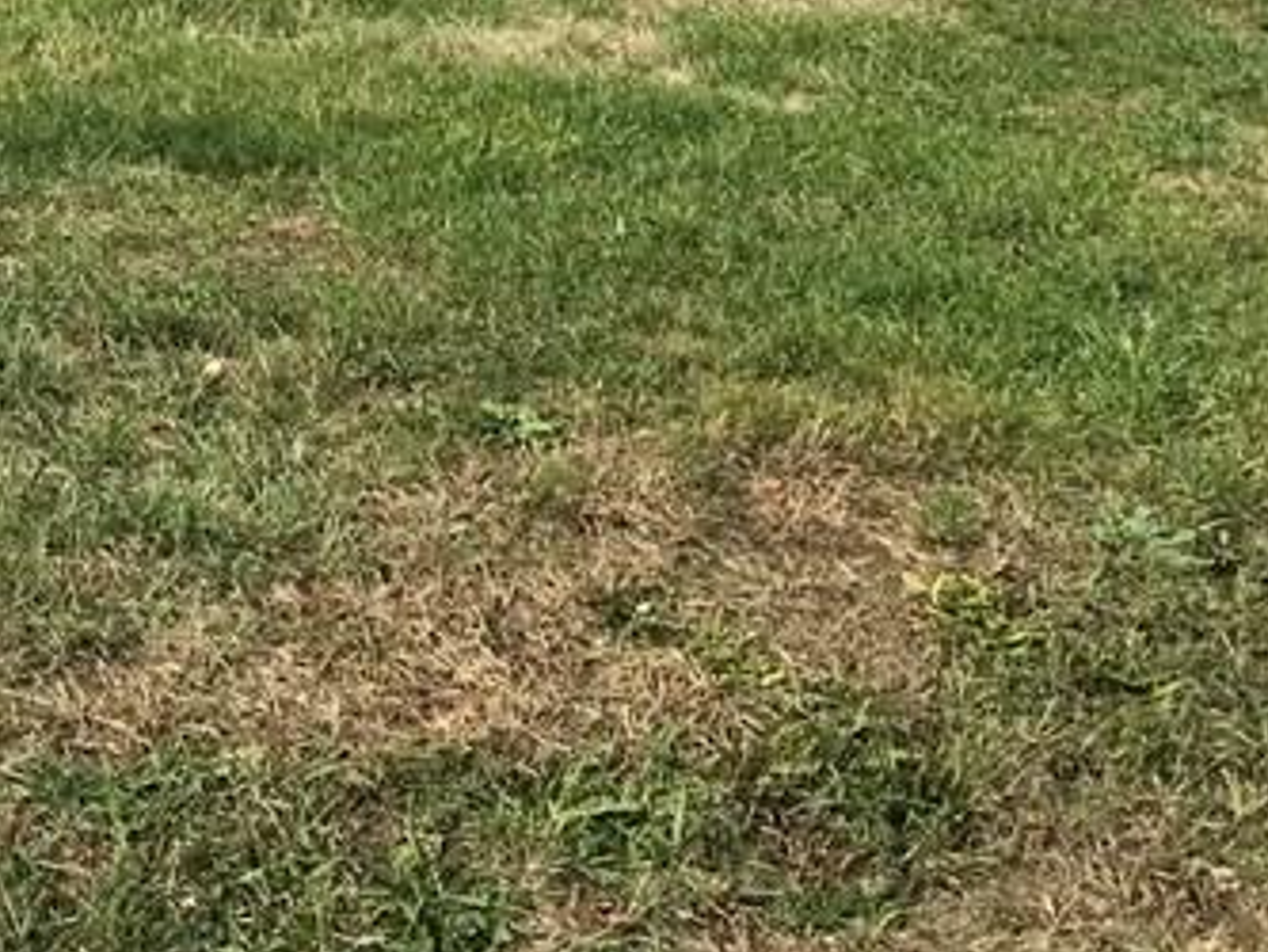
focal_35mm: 86
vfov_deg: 15.7
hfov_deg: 22.5
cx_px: 297
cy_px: -495
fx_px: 3151
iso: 20
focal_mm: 3.99
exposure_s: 1/1953
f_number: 1.8
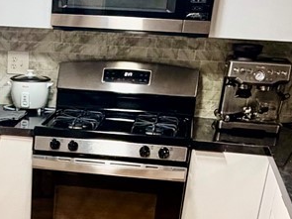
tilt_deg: -27.1
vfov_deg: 17.7
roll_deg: -1.6
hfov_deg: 24.8
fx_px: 641
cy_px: 308
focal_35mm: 76
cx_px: 22
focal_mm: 2.22
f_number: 2.2
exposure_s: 1/60
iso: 250
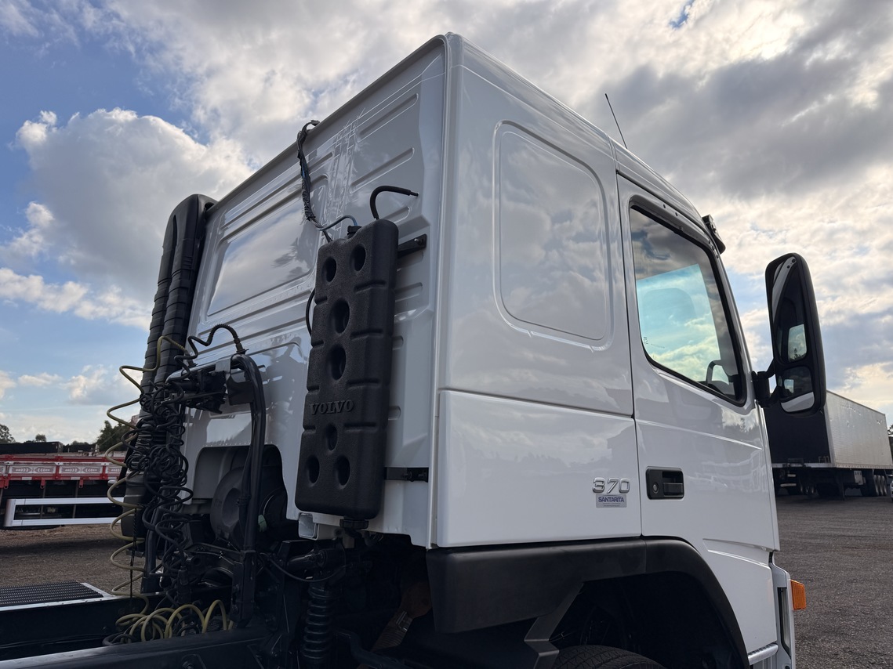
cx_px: 446
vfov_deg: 56.8
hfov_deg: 71.6
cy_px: 334
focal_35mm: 24
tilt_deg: +11.6
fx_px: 619
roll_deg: +0.7
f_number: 1.78
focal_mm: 6.76
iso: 80
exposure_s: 1/5319
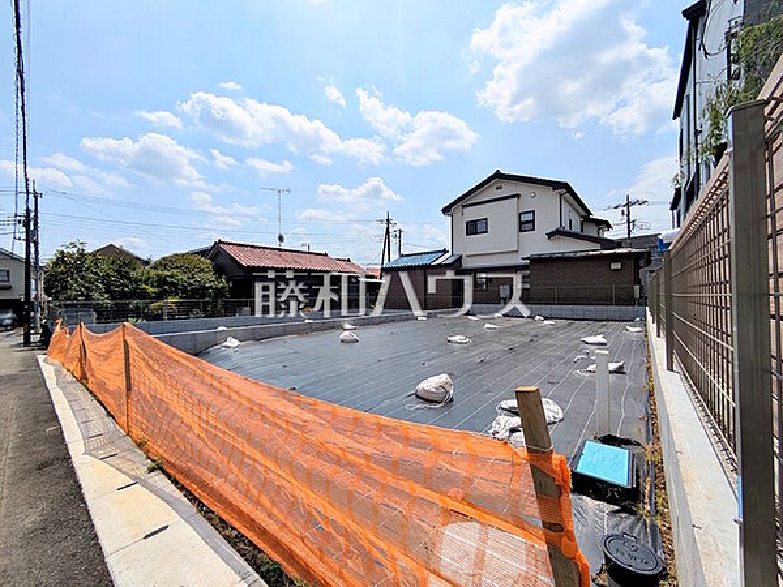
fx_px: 317
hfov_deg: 102.1
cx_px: 392
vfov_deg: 85.7
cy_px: 294
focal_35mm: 14
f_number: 2.2
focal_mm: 1.83
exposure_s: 1/3846
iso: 49
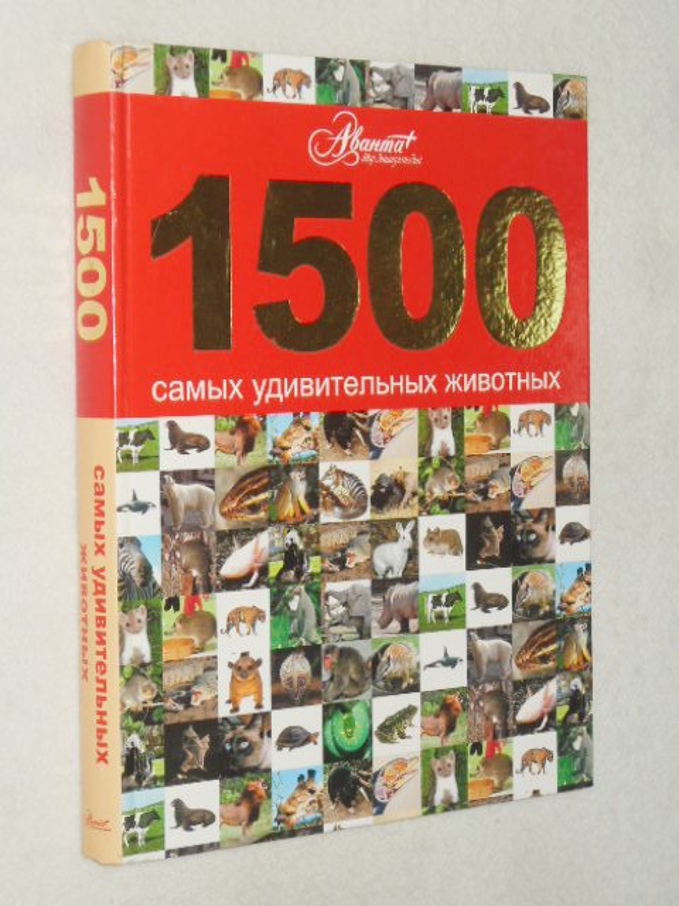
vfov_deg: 25.7
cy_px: 453
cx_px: 340
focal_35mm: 76
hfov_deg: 19.4
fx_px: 1988
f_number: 4.4
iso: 200
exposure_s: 1/60
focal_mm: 13.6
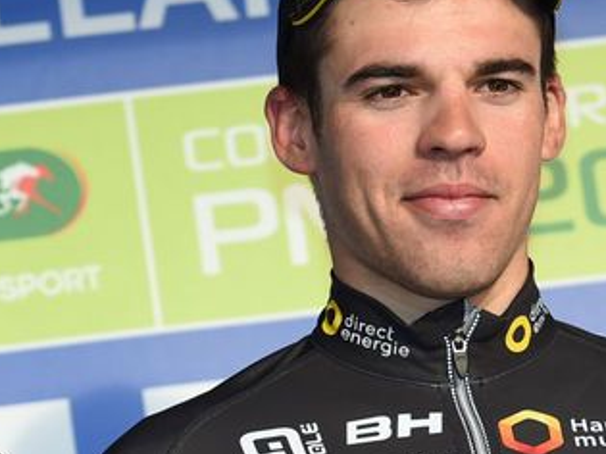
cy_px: 505
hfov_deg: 4.5
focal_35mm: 437
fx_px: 7647
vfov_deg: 3.4
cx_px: 492
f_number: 4.5
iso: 200
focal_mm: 140
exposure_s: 1/250
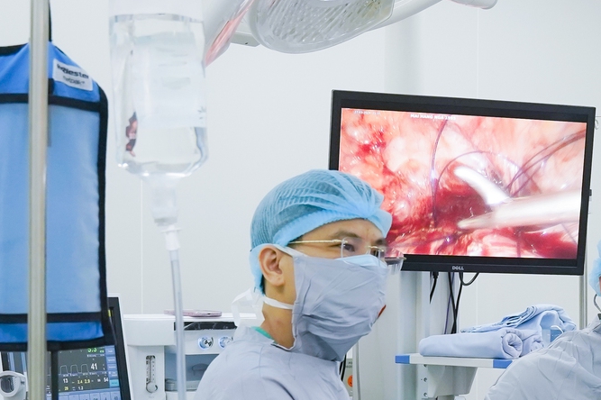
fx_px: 1507
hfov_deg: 21.5
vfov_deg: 15.0
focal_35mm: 90
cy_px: 324
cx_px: 640
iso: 2000
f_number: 5
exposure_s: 1/125
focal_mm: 30.1
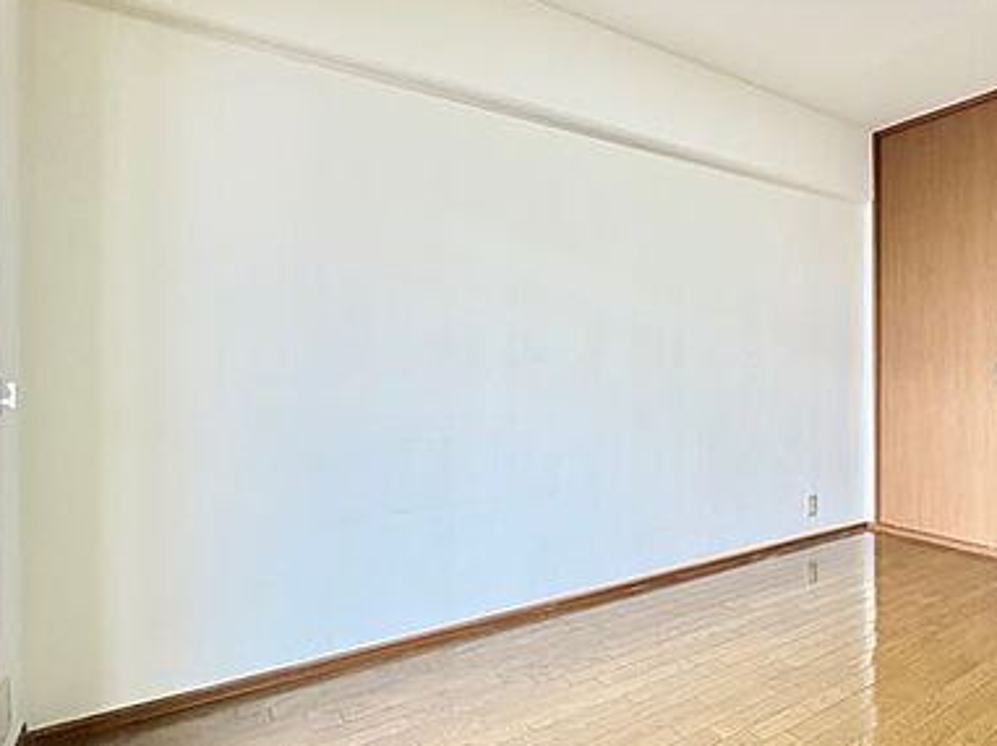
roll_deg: +1.1
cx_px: 746
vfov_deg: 61.0
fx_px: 633
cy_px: 370
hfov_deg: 71.3
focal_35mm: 22
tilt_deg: +0.2
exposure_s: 1/101
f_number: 2.2
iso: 100
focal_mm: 2.22
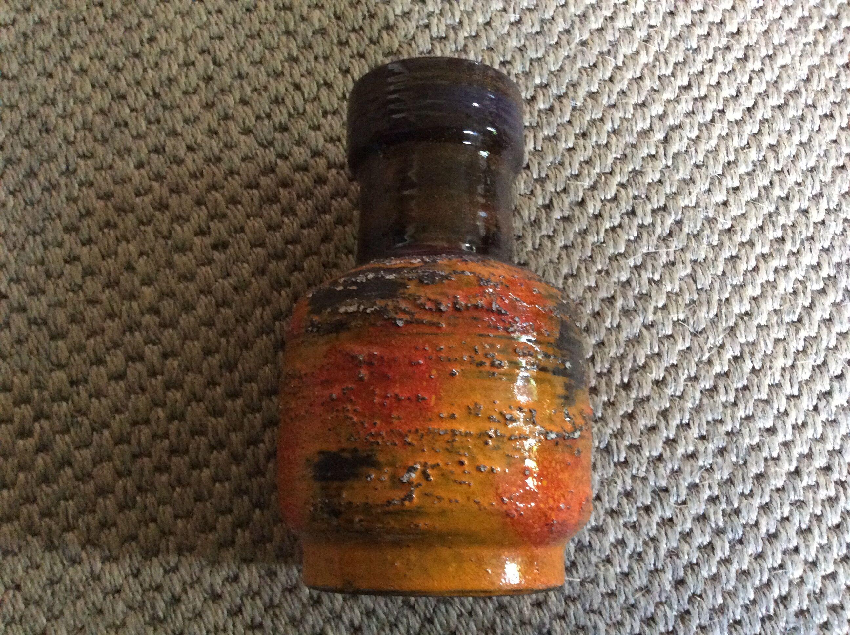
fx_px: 785
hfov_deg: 56.9
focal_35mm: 32
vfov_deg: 44.1
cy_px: 318
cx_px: 425
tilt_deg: -78.7
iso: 320
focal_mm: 3.3
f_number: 2.4
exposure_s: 1/17
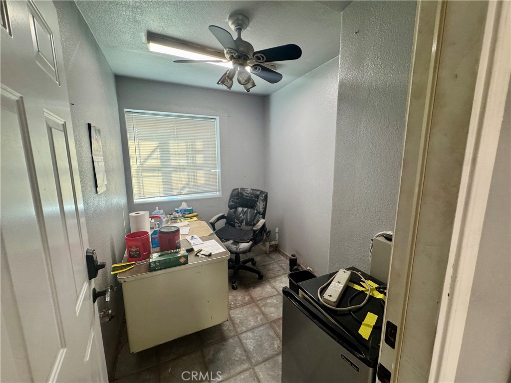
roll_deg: -0.1
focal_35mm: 14
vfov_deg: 85.7
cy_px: 192
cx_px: 256
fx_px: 207
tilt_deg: -9.9
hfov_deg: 102.1
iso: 250
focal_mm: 2.22
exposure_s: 1/120
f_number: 2.2
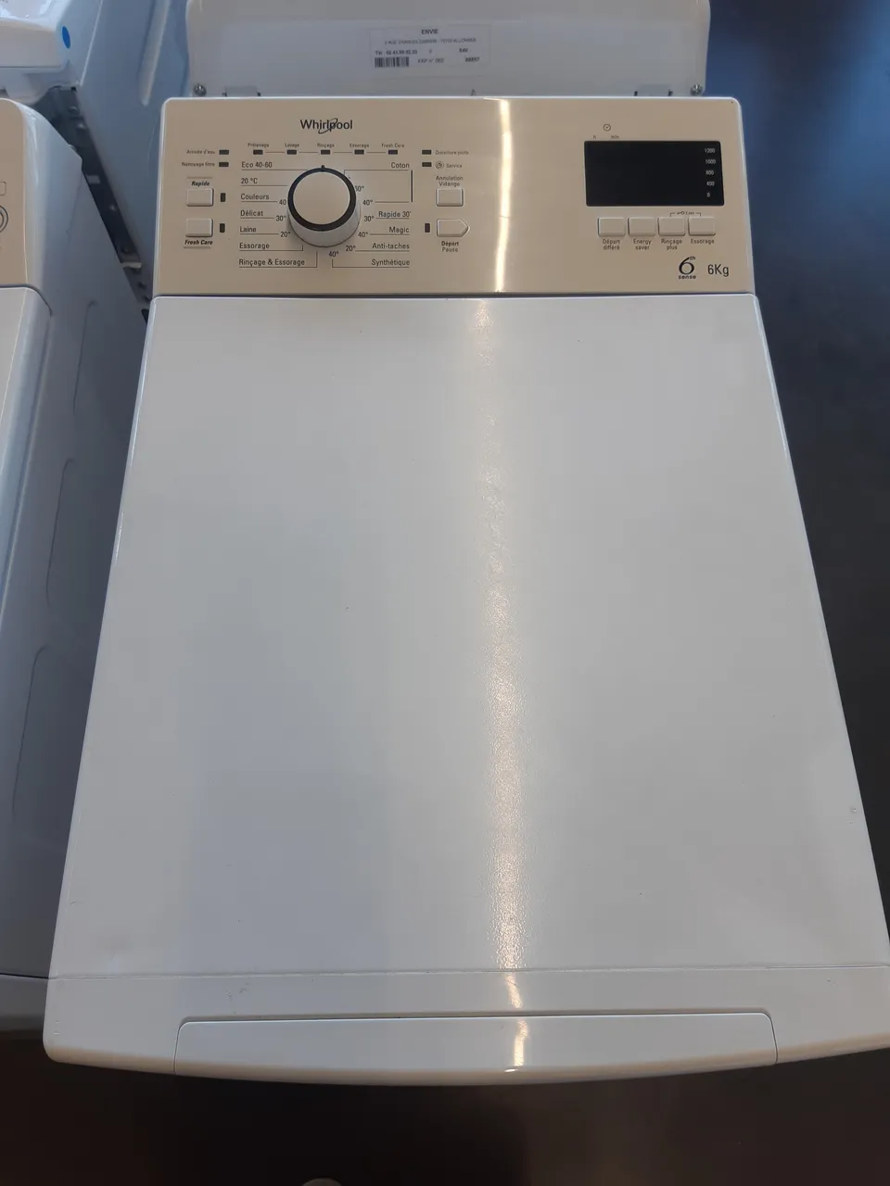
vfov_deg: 67.3
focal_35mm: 26
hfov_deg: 53.1
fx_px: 891
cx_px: 445
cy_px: 593
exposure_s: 1/128
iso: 40
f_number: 1.7
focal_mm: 3.92
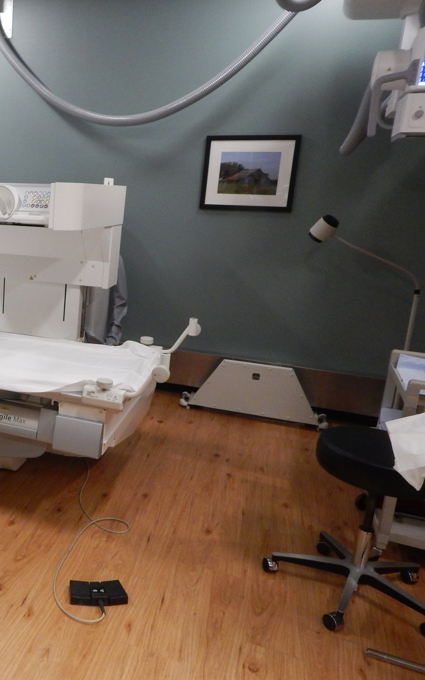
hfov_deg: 34.9
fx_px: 593
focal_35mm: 32
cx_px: -22
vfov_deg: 59.7
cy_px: 340
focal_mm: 4
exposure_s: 1/25
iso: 400
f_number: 3
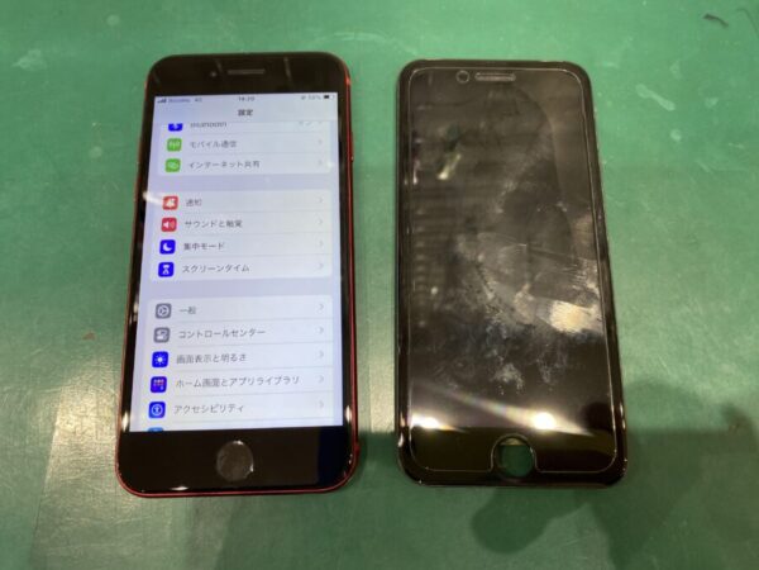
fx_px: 570
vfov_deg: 53.1
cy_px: 285
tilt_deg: -74.4
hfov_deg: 67.3
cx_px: 380
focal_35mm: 26
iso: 100
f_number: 1.8
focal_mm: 4.25
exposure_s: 1/100
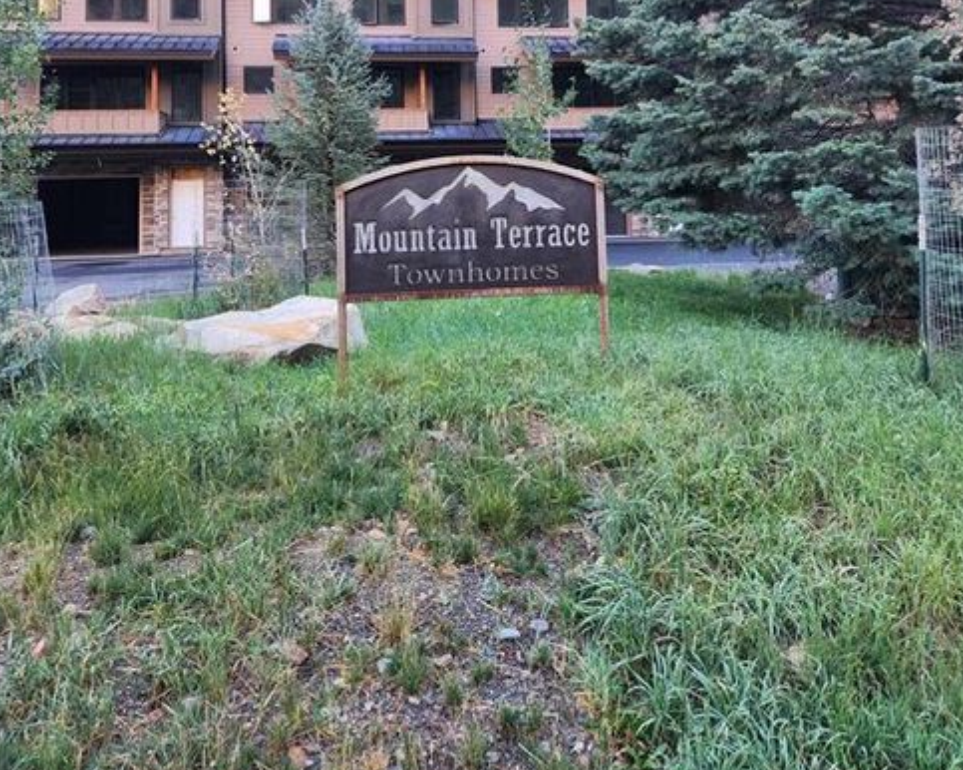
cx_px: 492
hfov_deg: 57.2
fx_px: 883
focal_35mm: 31
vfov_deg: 44.7
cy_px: 153
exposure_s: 1/120
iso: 64
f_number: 1.8
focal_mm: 5.4
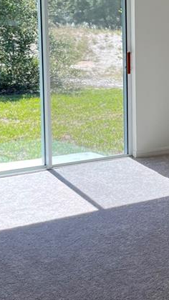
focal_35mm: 81
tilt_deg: -7.6
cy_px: 91
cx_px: 185
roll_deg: +0.3
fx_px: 646
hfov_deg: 14.6
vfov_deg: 26.0
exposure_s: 1/354
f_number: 1.6
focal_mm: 5.1
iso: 50
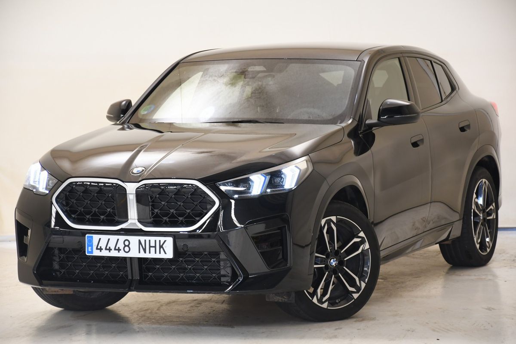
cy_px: 172
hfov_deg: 15.2
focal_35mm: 135
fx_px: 1935
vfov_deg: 10.2
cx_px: 258
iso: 640
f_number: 5.3
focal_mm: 90
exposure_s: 1/25
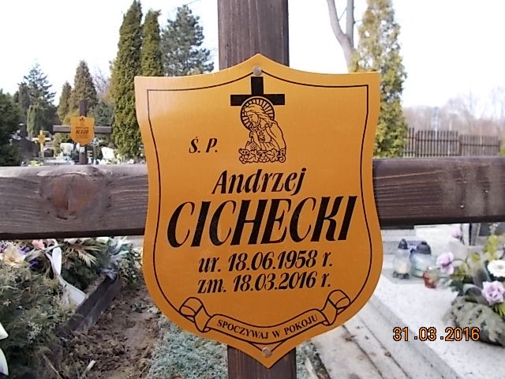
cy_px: 190
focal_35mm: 26
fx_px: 379
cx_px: 252
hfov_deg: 67.3
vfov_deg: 53.1
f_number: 3.2
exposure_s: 1/200
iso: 80
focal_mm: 4.6
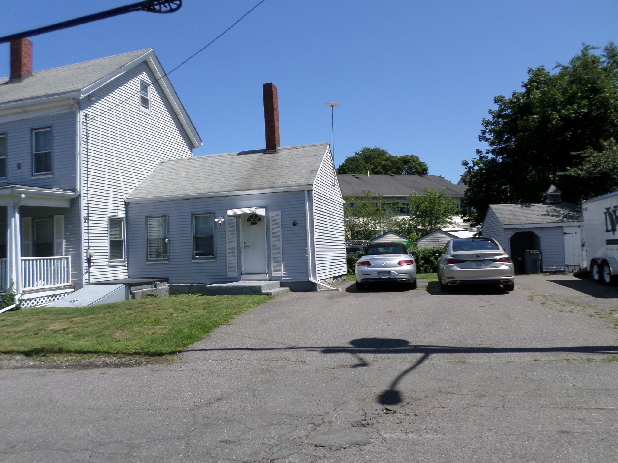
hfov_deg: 69.4
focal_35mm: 25
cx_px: 309
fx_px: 446
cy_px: 232
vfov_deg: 54.9
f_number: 2.5
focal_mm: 4.5
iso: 80
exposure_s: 1/1500
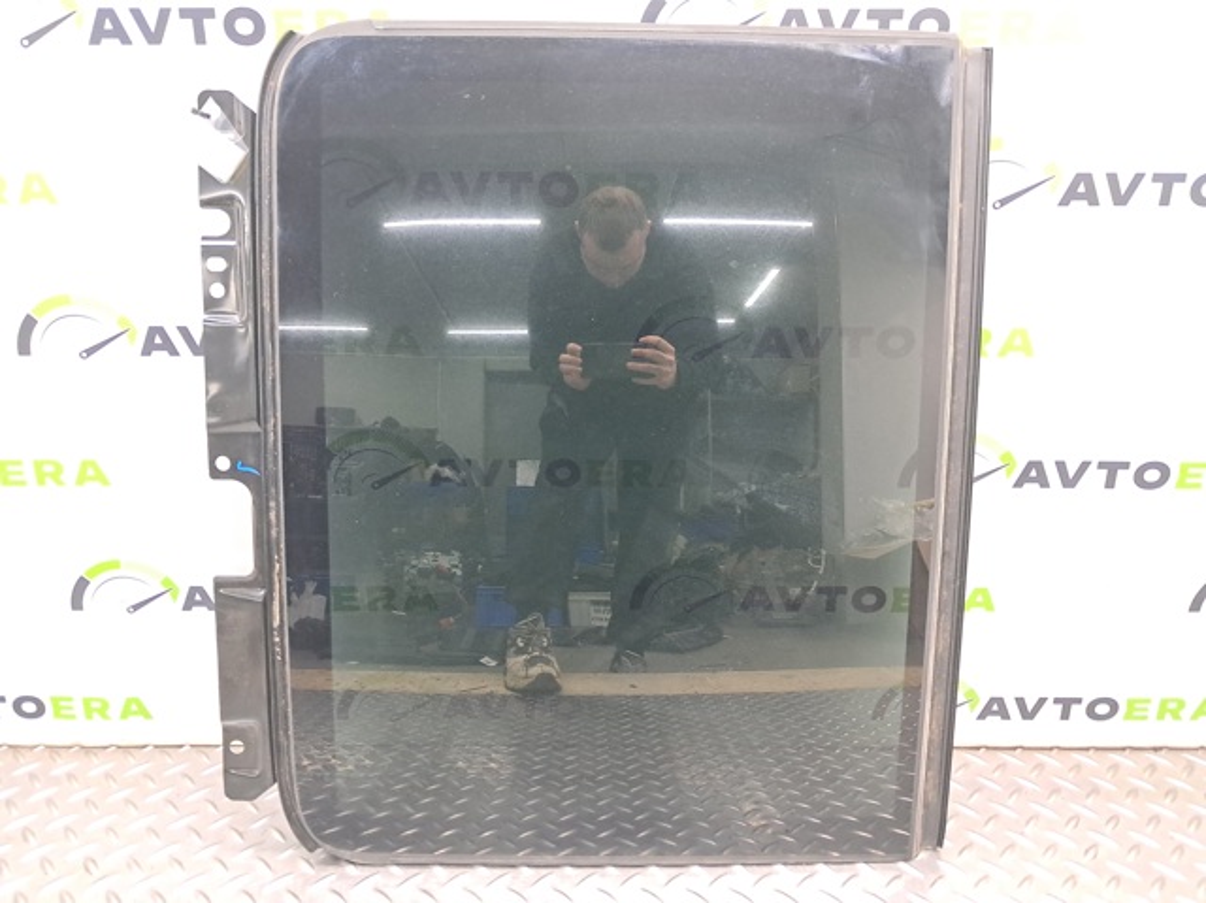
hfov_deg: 65.4
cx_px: 603
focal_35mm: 27
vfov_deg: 51.3
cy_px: 452
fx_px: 940
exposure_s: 1/50
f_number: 1.8
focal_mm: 4
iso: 500
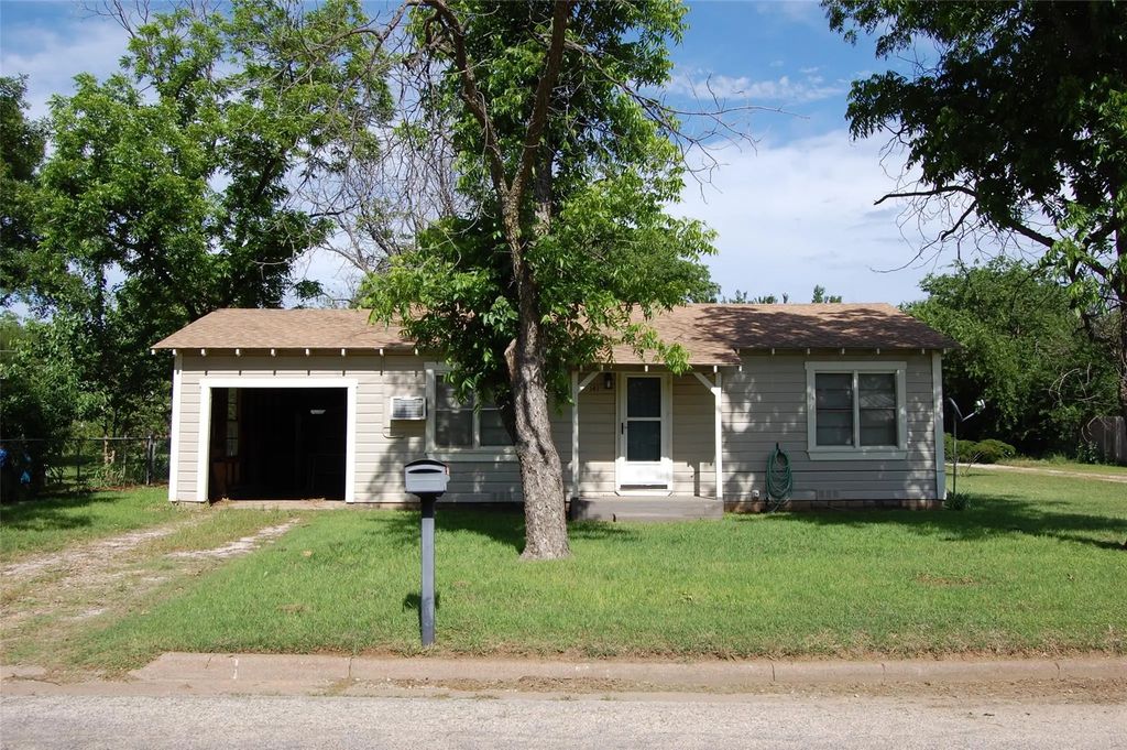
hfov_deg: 62.0
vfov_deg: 43.5
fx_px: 938
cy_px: 375
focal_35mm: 30
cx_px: 564
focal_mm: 20
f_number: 9
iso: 200
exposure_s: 1/320
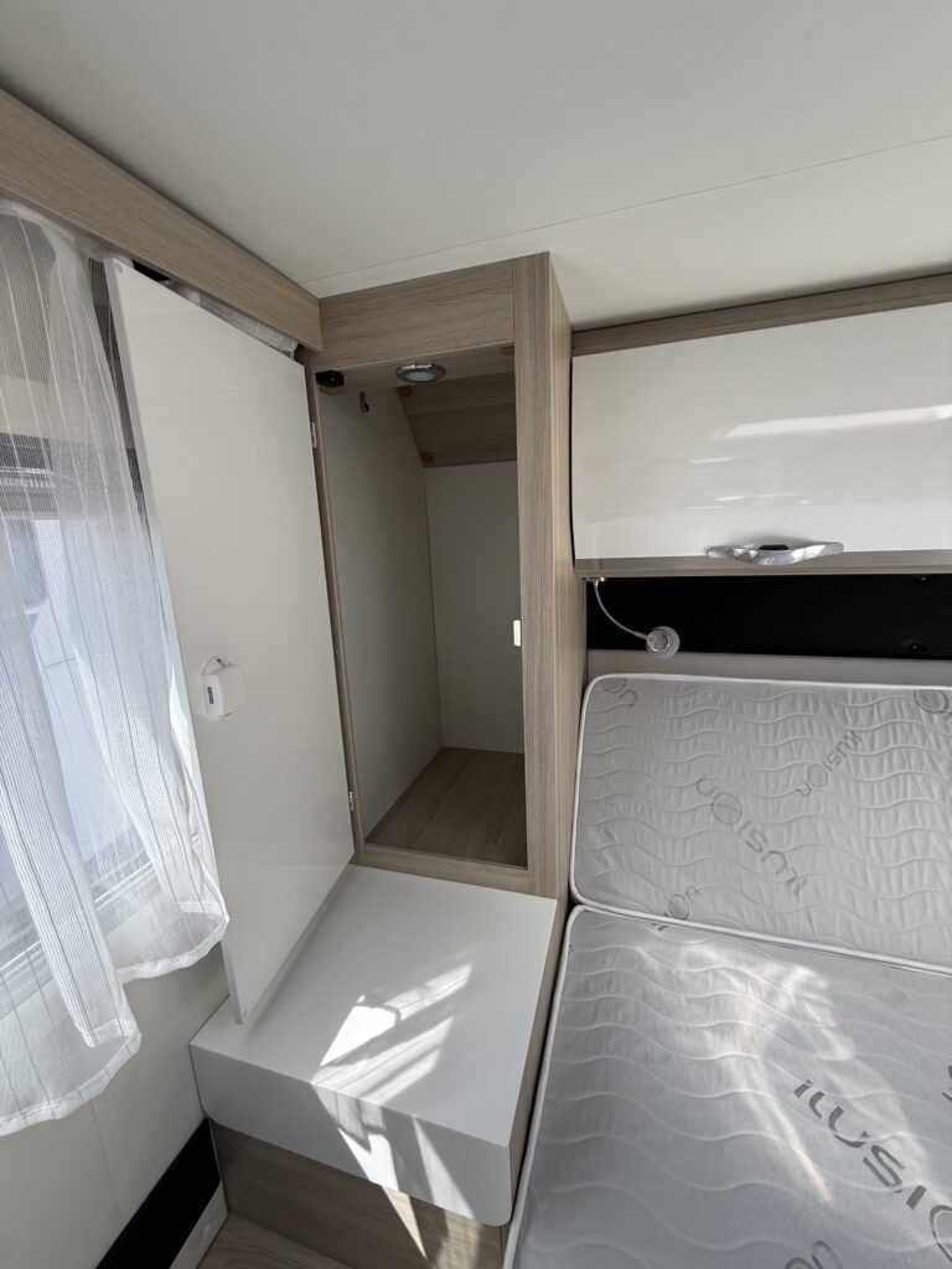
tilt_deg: -13.8
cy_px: 634
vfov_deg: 102.1
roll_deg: -1.5
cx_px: 476
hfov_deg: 85.7
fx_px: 513
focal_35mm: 14
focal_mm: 2.22
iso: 50
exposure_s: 1/124
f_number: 2.2
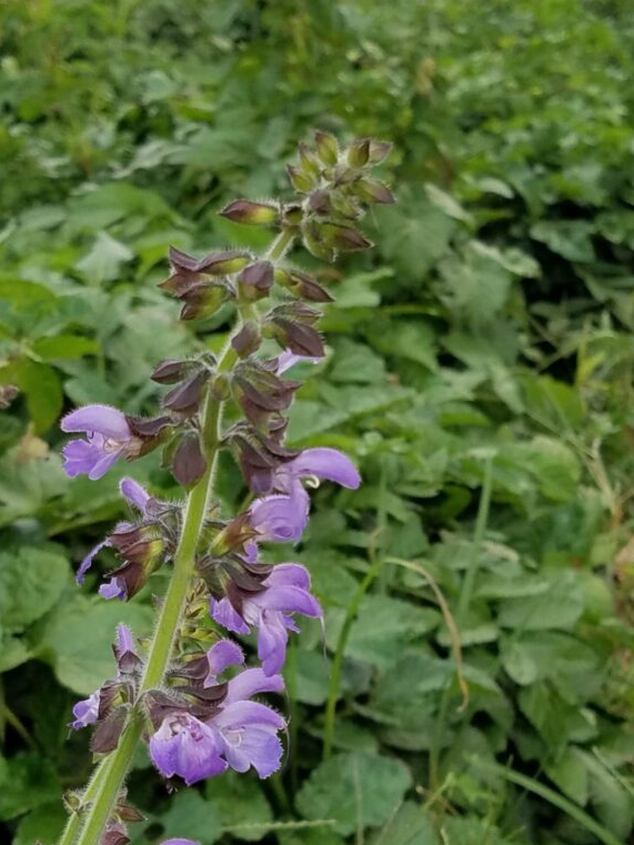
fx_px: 854
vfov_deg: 52.2
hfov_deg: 40.7
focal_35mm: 35
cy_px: 516
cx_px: 328
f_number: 1.7
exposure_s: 1/1348
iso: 50
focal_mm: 4.2
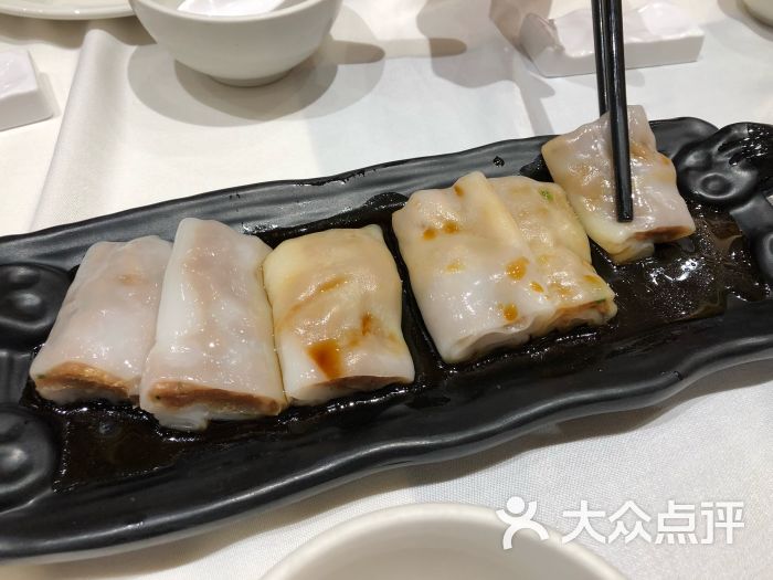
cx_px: 386
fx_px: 648
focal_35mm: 29
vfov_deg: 48.2
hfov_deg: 61.7
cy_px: 290
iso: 32
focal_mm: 3.99
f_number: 1.8
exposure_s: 1/33
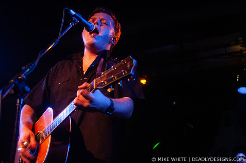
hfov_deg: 37.9
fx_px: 359
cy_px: 82
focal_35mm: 52
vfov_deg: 25.7
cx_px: 123
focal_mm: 35
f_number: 2.8
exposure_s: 1/60
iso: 800
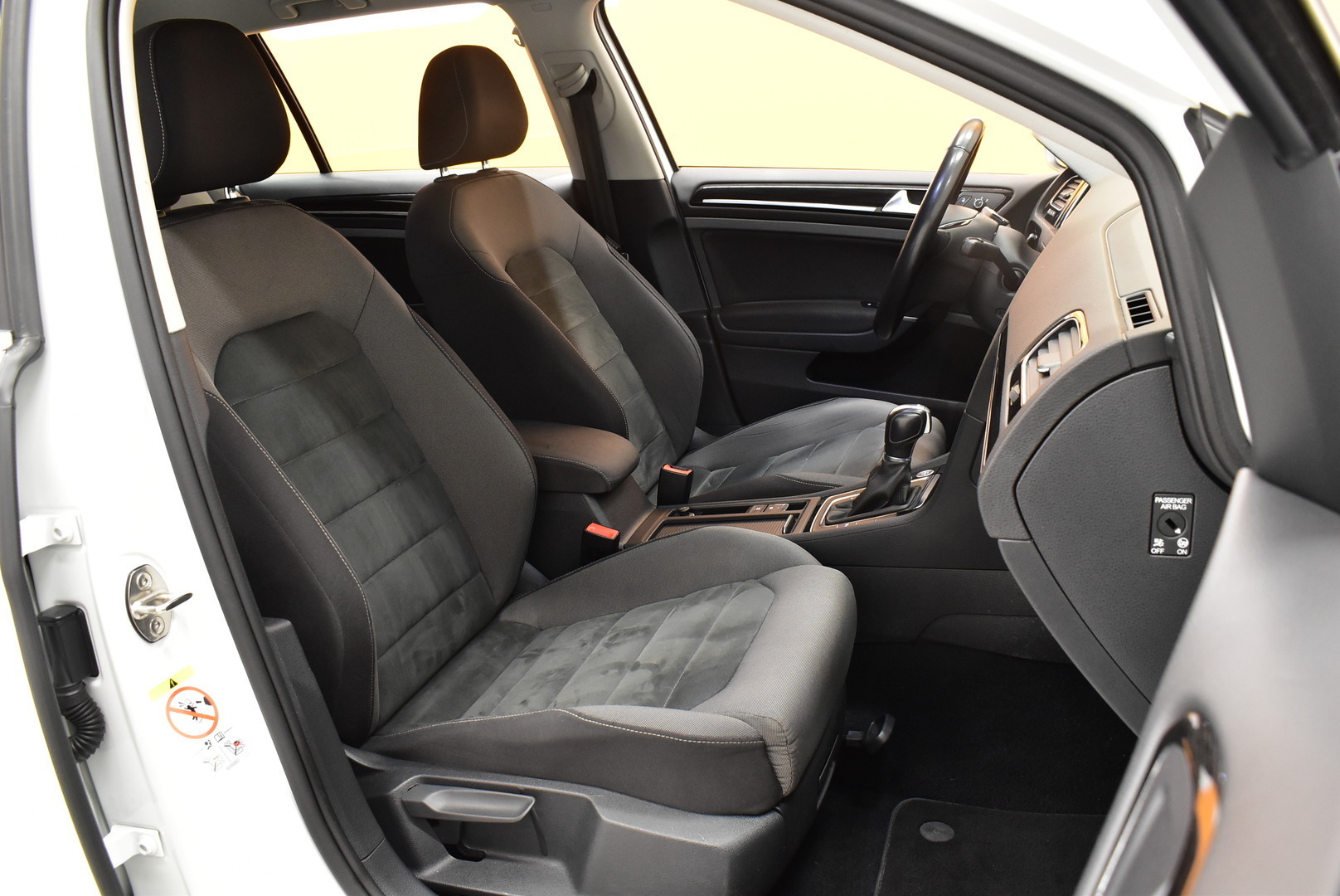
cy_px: 448
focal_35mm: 30
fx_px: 1117
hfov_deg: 61.9
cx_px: 670
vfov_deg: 43.7
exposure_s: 1/15
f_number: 6.3
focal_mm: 20
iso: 2000
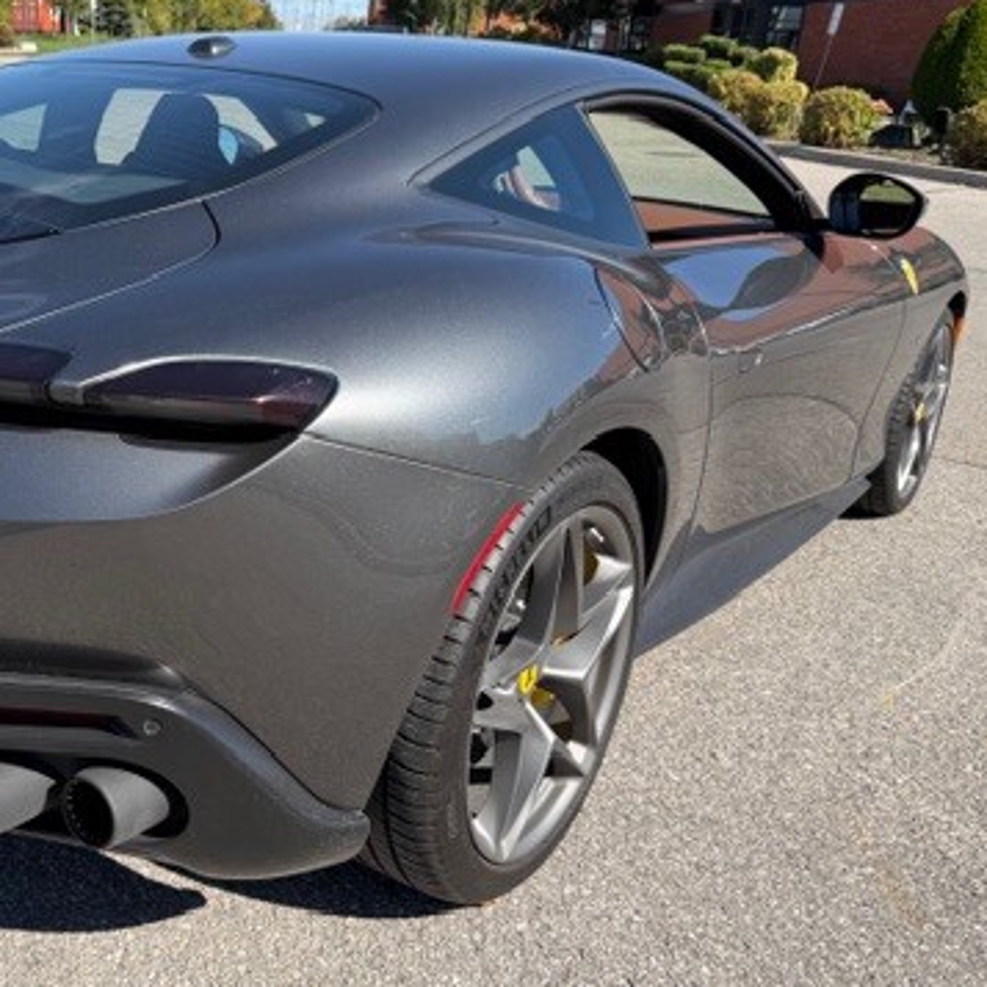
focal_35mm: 38
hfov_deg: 42.2
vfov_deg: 43.9
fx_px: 1226
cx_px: 221
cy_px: 476
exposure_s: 1/3021
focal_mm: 6.76
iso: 80
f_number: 1.78
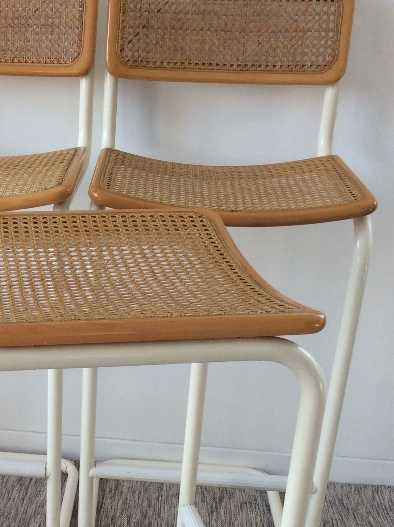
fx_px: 867
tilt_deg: -27.6
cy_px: 417
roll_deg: +0.1
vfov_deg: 32.9
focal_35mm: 57
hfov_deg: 25.0
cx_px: 58
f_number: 2.4
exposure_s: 1/100
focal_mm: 3.3
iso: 40
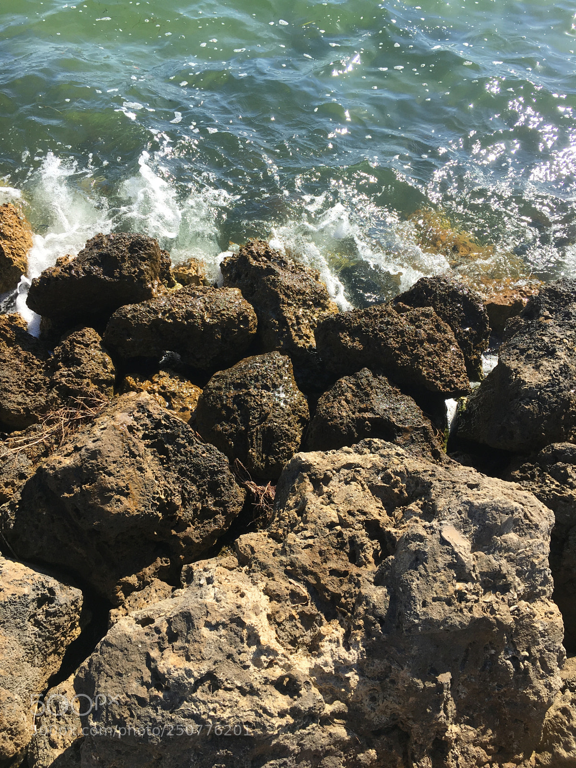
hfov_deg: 48.2
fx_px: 643
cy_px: 384
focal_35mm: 29
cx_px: 288
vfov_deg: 61.7
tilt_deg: -55.4
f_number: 2.2
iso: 25
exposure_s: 1/974
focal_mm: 4.15
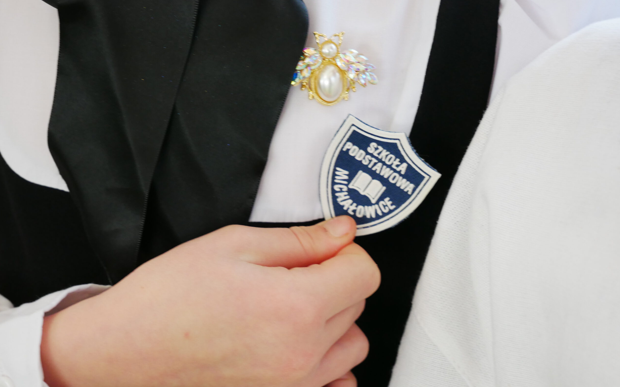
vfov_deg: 17.4
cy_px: 220
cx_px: 312
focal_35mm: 75
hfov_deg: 27.5
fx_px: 1267
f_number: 5.2
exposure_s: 1/60
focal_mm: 35
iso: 800
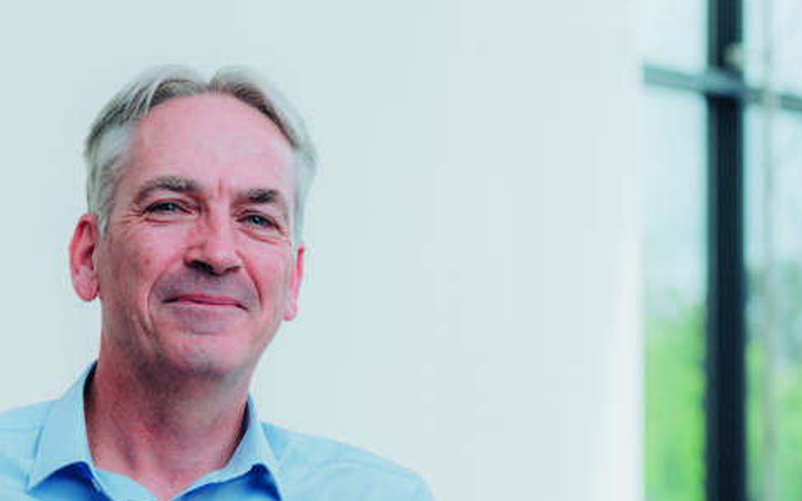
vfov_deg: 11.9
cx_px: 154
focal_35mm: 109
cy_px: 480
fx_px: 2382
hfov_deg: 18.9
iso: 50
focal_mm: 50
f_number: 2.5
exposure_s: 1/250
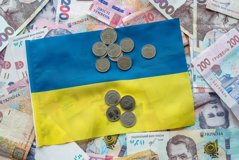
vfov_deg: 27.0
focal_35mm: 50
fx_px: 332
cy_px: 80
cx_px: 120
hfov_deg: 39.6
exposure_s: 1/160
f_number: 6.3
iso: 320
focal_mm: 50
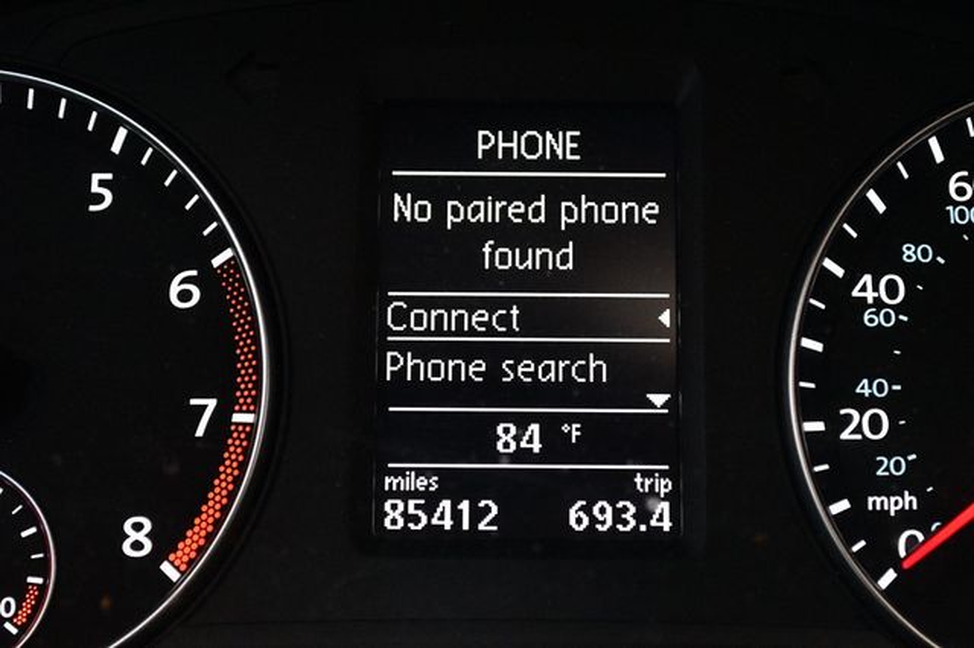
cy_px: 324
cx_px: 487
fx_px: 1947
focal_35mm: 72
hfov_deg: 28.1
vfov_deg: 18.9
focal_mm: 48
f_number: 5.3
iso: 4500
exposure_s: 1/60
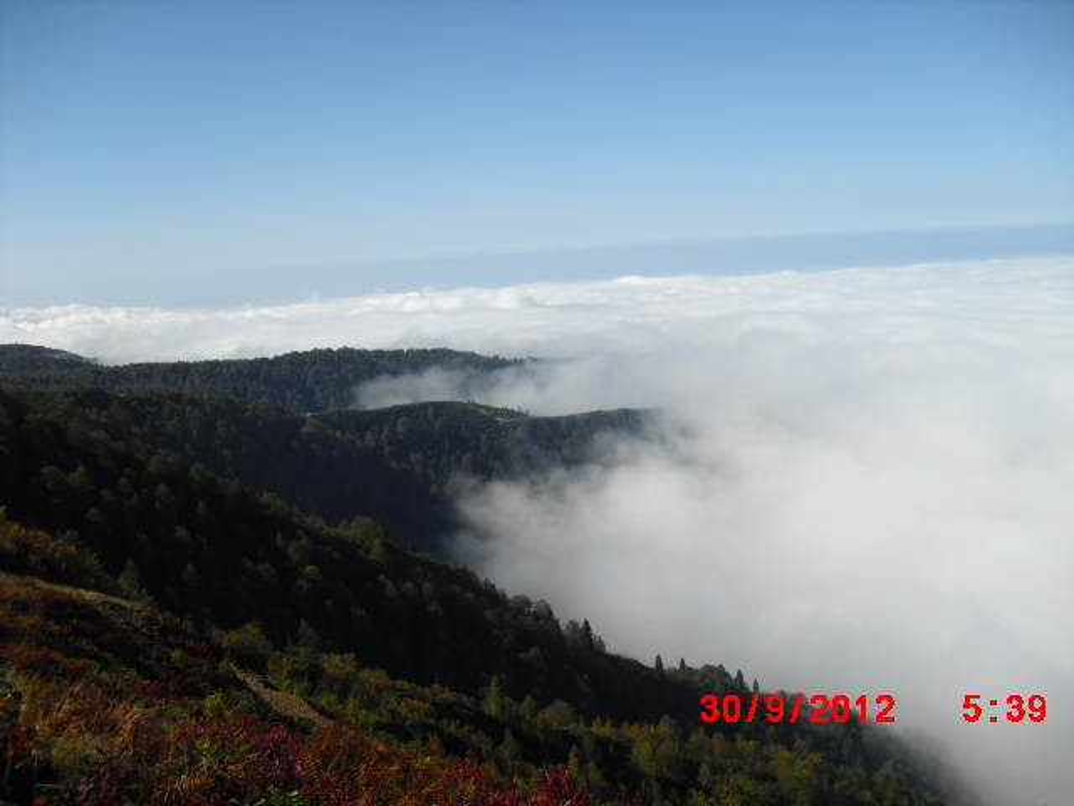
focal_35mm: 36
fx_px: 1117
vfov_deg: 39.7
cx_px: 537
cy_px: 403
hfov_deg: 51.4
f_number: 7.8
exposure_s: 1/200
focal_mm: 6.3
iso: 64
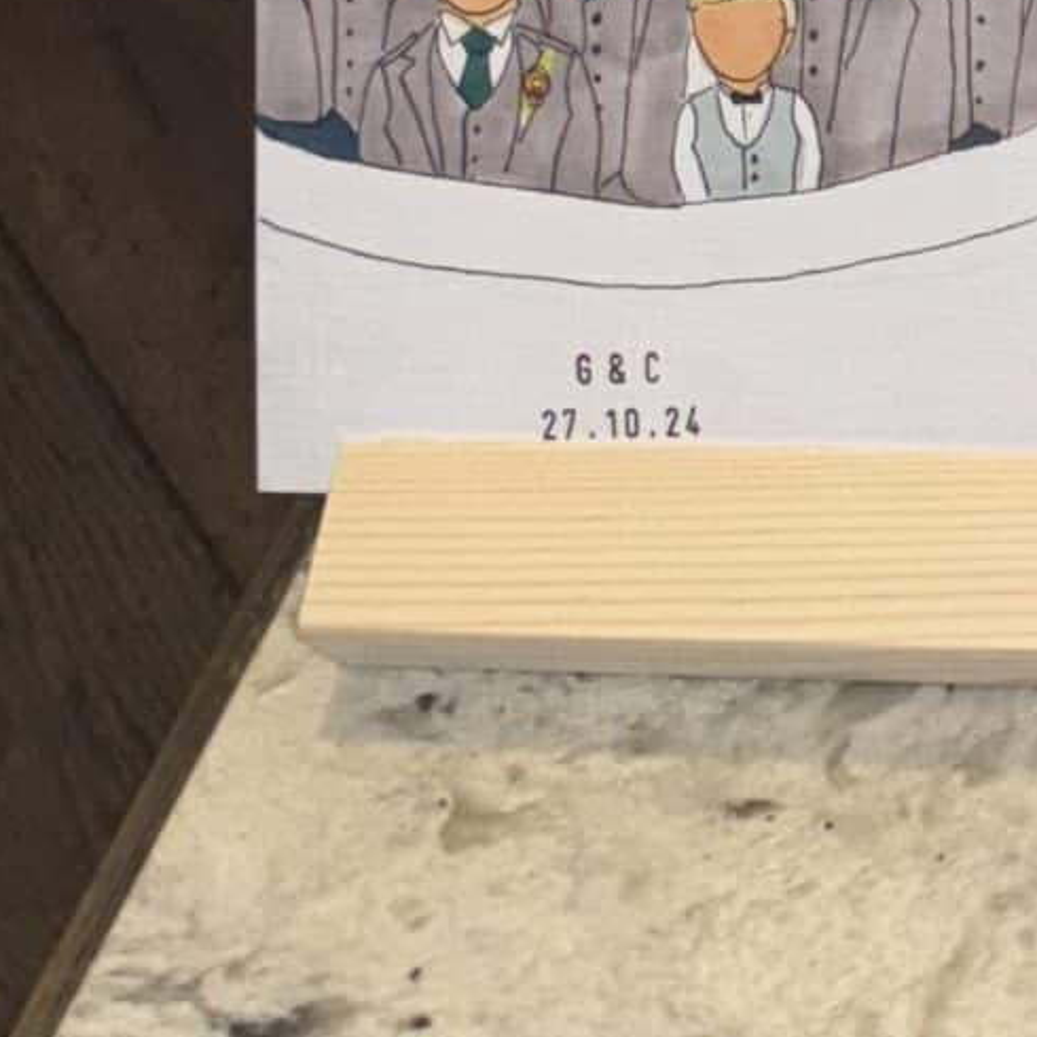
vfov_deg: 12.3
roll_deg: +0.0
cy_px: -1251
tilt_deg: -24.2
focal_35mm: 120
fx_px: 4067
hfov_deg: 13.1
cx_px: 1888
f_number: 1.6
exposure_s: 1/16
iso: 50
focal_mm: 5.96
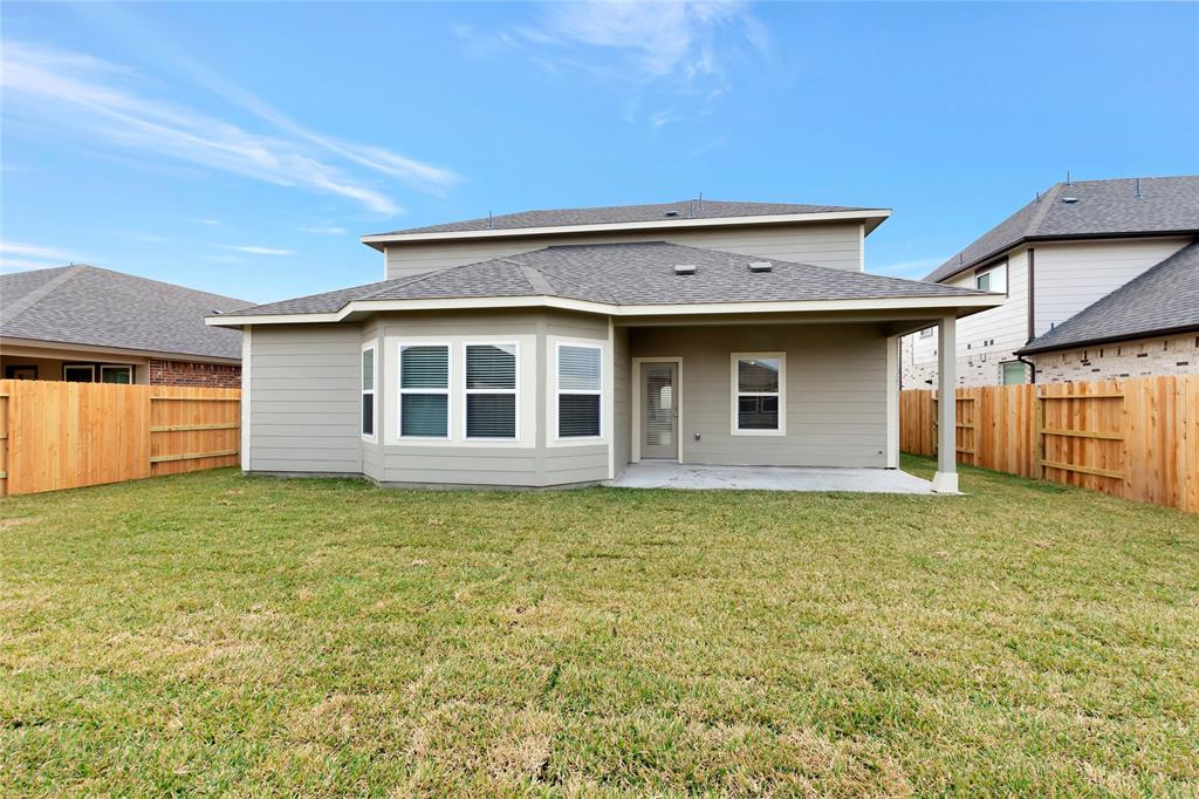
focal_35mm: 15
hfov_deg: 100.4
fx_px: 499
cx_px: 600
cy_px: 400
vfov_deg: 77.3
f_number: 8
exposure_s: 1/50
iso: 200
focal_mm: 10
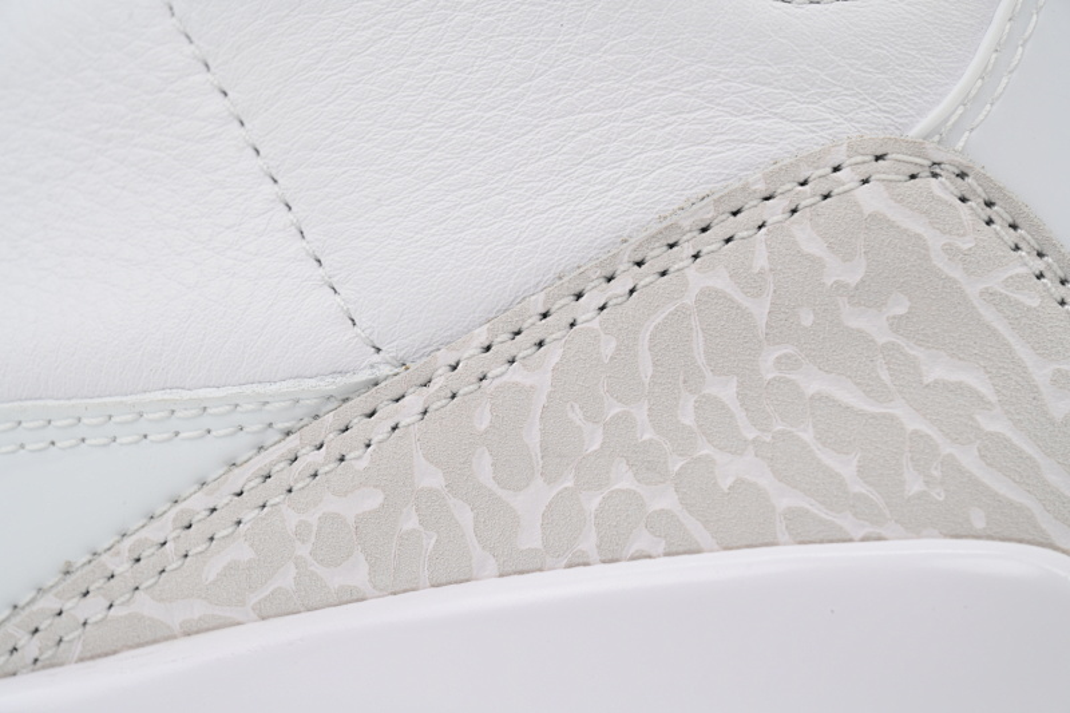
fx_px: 3417
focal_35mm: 115
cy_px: 356
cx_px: 535
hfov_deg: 17.8
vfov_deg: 11.9
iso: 400
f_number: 13
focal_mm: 115
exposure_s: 1/100
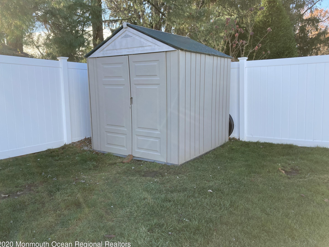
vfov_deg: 48.2
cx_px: 162
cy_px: 127
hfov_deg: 61.7
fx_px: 276
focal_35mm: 29
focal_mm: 3.99
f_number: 1.8
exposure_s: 1/312
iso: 20
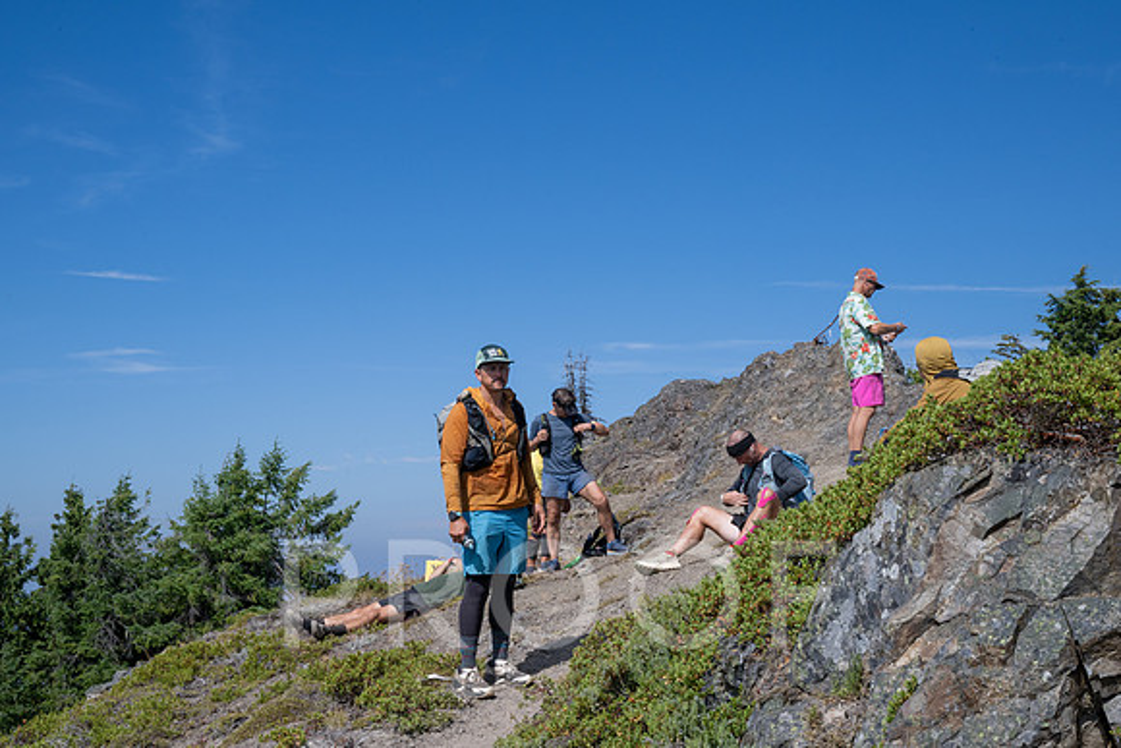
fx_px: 1620
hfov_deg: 38.2
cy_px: 374
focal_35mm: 52
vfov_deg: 26.0
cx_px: 560
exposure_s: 1/320
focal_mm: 52
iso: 400
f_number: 20
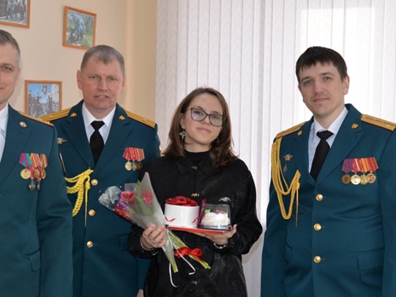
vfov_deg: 24.8
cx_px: 225
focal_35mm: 59
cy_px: 114
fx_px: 675
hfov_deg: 32.7
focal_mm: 38
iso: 400
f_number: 4
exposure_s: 1/80
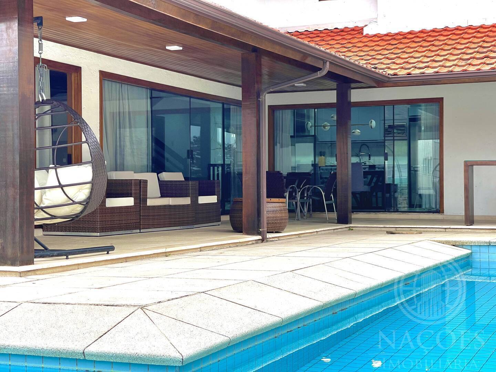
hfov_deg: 30.3
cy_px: 186
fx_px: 917
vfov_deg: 22.9
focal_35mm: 64
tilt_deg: -0.8
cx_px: 248
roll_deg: +0.0
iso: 20
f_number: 2.2
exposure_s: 1/102
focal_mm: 7.5
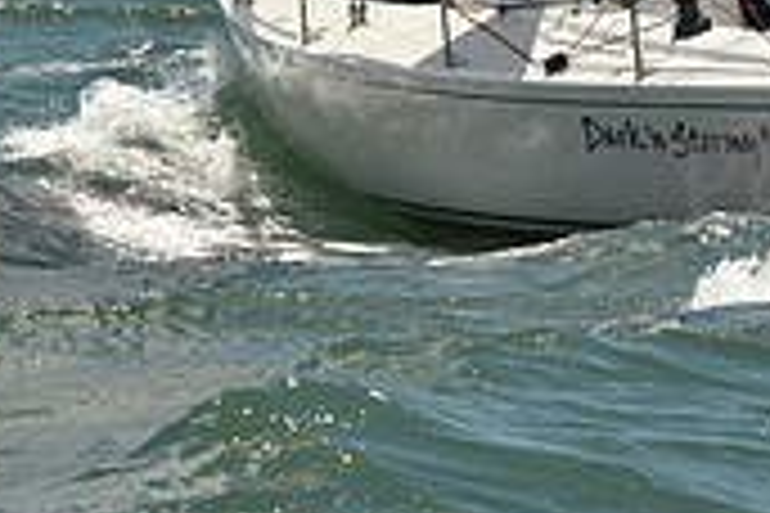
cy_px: -56
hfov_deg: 6.1
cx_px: 446
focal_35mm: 340
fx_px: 7272
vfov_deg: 4.0
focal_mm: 100
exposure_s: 1/800
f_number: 13
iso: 320
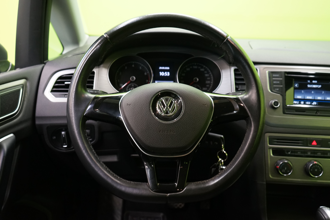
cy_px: 110
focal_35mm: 29
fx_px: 266
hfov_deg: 63.7
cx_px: 165
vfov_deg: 45.0
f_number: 5
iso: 2000
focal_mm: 29
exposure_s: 1/20
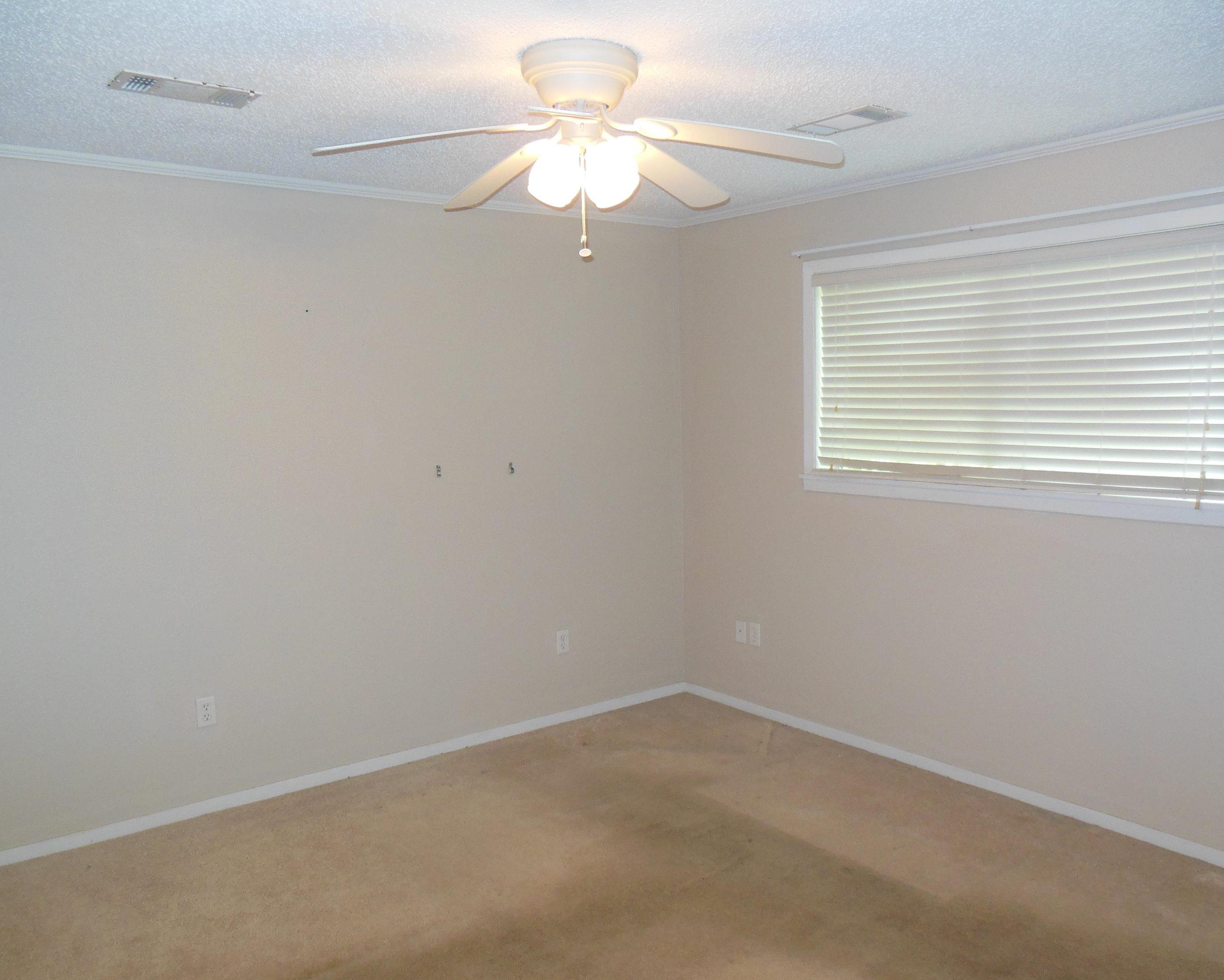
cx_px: 675
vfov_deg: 53.2
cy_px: 507
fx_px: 978
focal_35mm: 27
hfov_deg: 63.9
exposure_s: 1/25
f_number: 3.2
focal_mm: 4.5
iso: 250
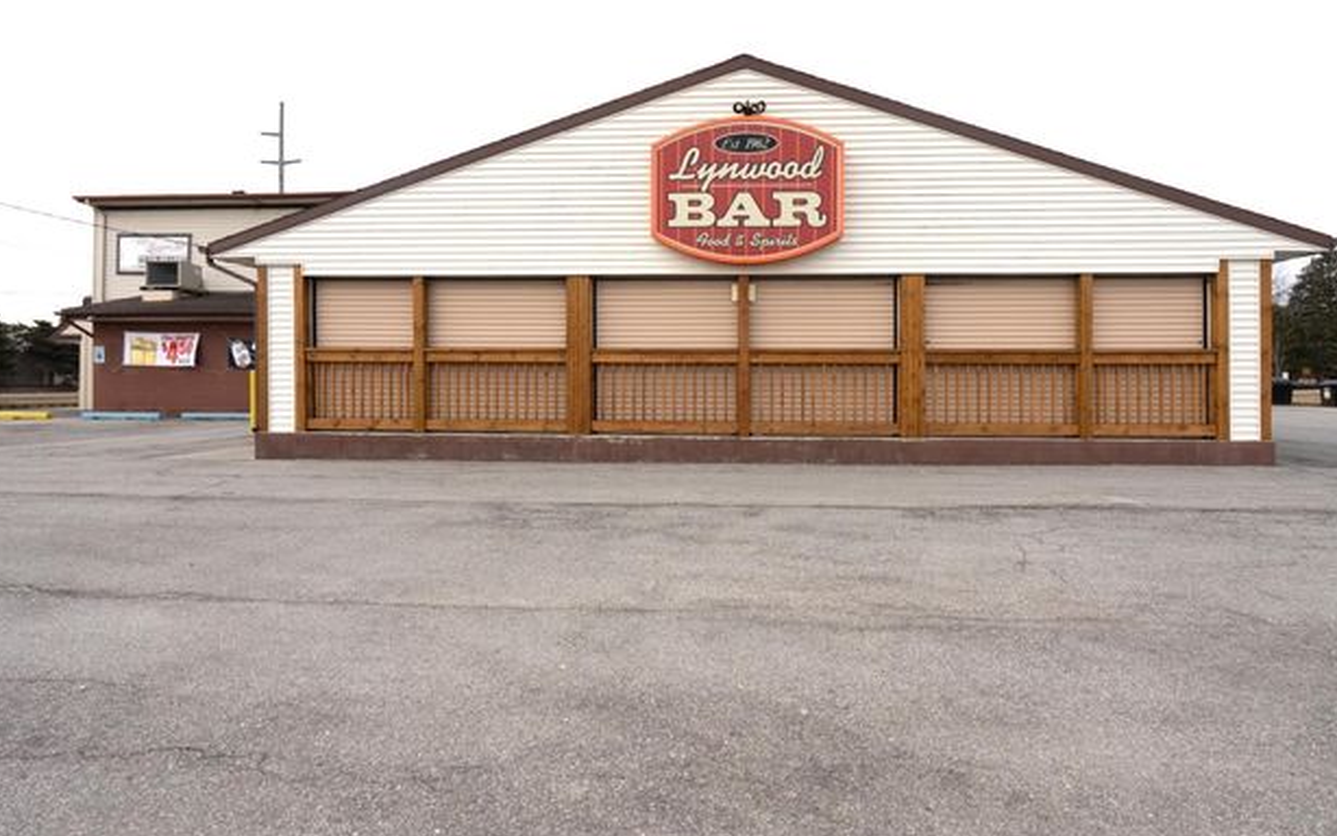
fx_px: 620
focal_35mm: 17
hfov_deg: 94.3
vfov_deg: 68.0
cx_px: 662
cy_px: 420
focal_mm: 16
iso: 1600
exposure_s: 1/1600
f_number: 7.1
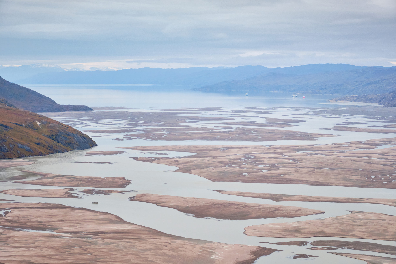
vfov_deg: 13.0
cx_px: 198
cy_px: 132
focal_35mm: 105
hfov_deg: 19.5
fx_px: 1155
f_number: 10
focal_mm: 70.2
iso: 800
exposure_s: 1/480
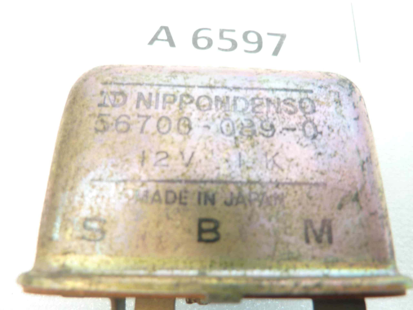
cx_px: 206
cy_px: 155
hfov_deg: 69.4
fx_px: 298
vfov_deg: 54.9
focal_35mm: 25
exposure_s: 1/10
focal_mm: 4.1
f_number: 3.3
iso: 80
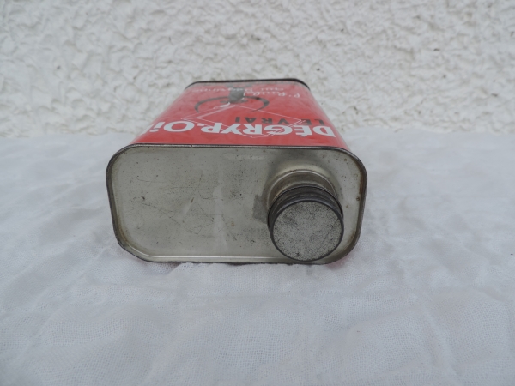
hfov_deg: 71.6
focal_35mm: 24
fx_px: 357
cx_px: 258
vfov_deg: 56.8
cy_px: 193
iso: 80
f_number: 3
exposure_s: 1/80
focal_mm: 4.3
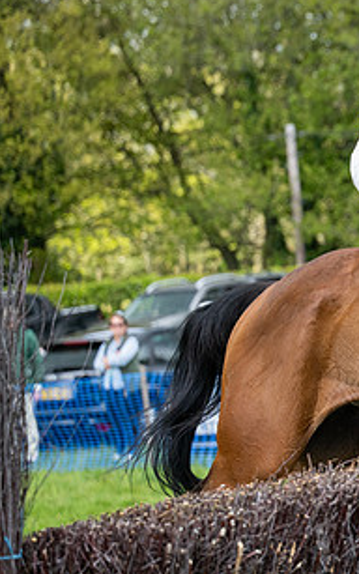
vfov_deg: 13.3
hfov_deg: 8.2
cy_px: 290
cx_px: 538
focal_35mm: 157
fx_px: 2457
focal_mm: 70
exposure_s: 1/2500
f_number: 2.8
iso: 400
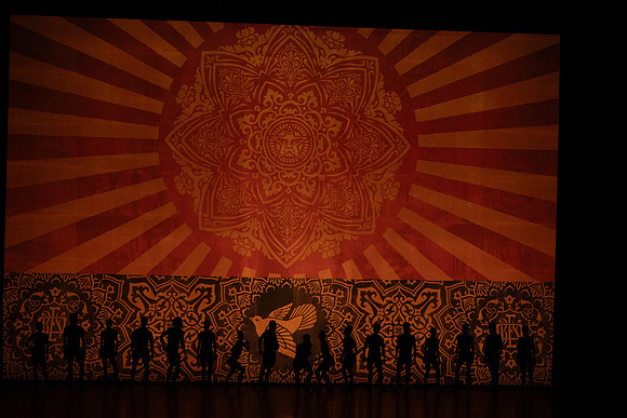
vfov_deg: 13.7
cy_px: 209
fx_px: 1742
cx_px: 314
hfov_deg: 20.4
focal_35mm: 100
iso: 6400
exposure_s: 1/400
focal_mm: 100
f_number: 6.3
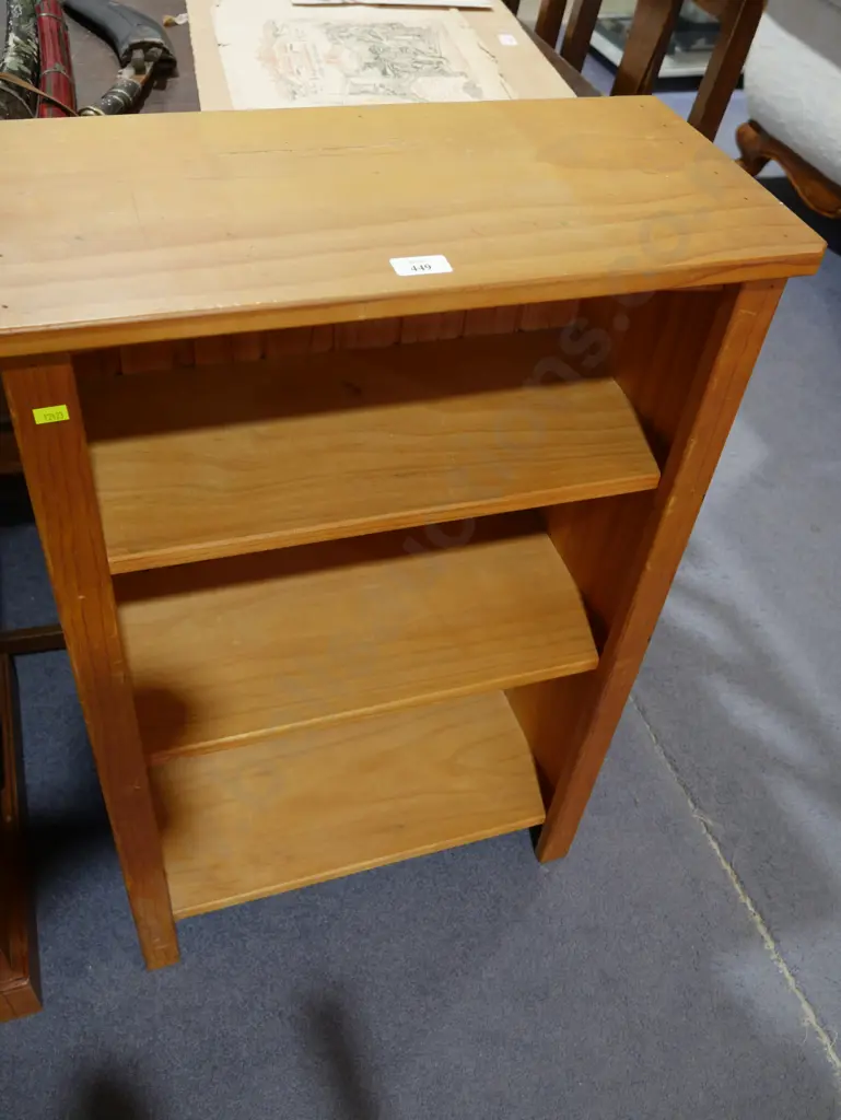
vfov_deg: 59.9
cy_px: 560
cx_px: 420
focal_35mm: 30
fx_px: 971
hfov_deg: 46.8
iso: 320
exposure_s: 1/60
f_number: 3.6
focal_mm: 15
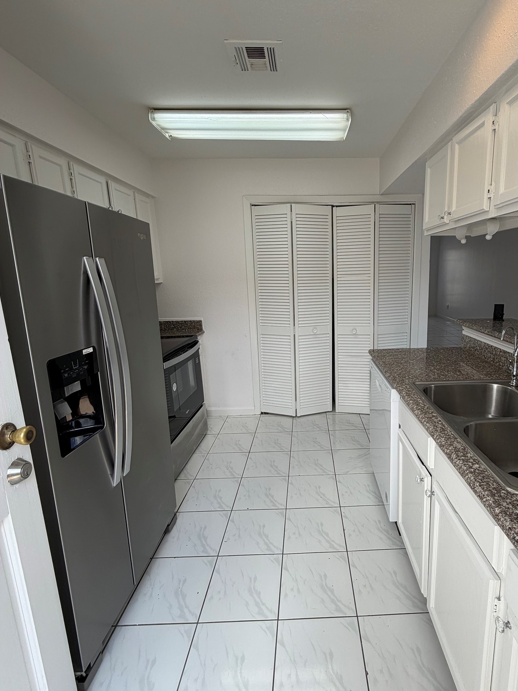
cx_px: 313
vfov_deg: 91.0
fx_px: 339
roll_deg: +0.7
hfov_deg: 73.8
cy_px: 334
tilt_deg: -10.2
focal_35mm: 17
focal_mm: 2.22
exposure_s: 1/120
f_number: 2.2
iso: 32
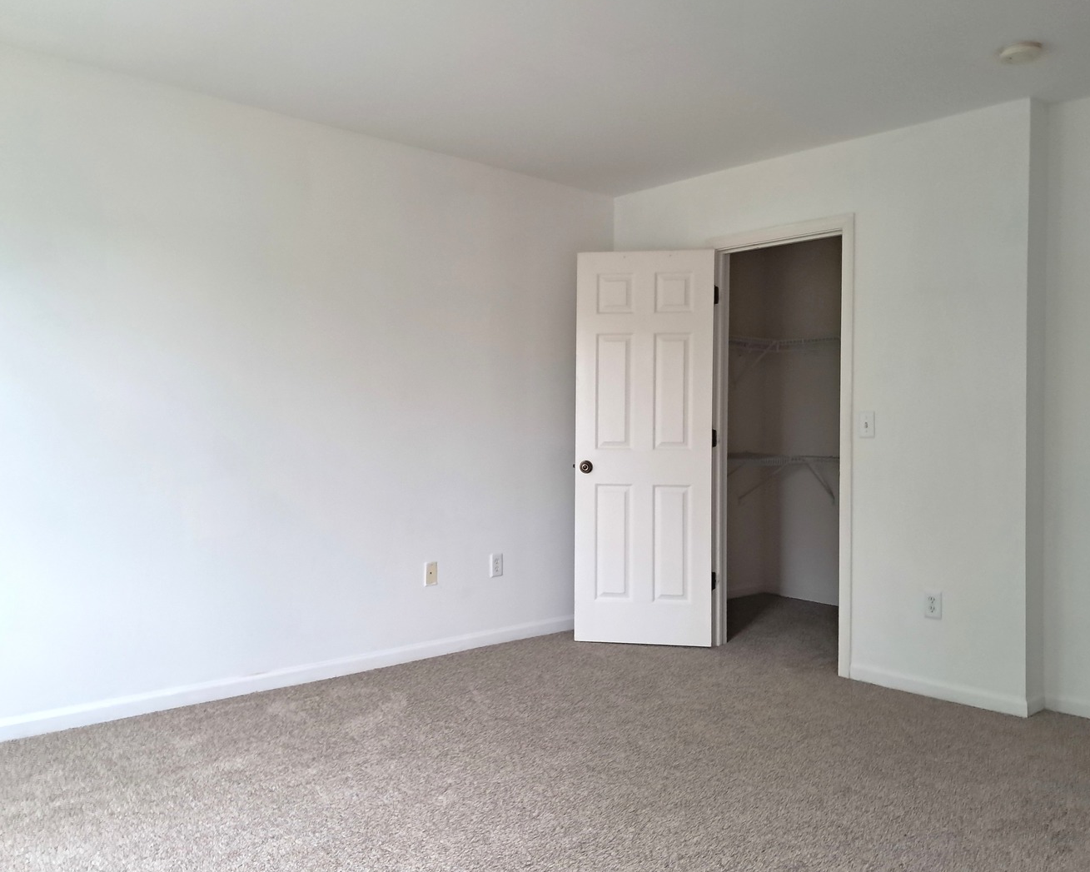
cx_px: 553
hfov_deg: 60.4
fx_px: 935
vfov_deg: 50.0
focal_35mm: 29
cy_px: 438
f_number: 1.8
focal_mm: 4
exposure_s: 1/60
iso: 320
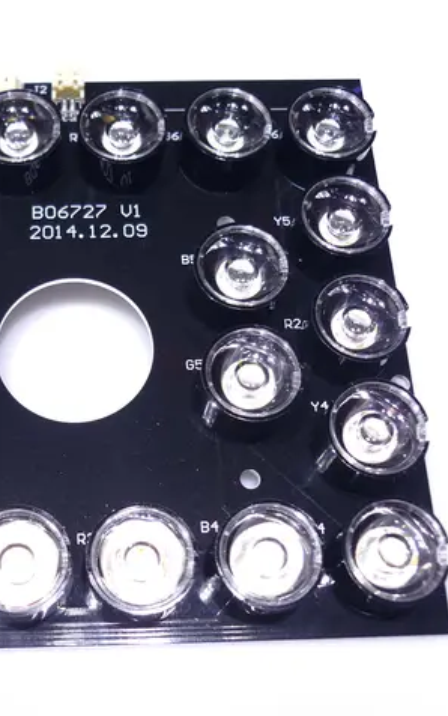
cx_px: 86
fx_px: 917
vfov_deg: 42.6
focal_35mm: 47
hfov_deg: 26.9
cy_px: 356
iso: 80
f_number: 2.8
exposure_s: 1/60
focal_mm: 5.5
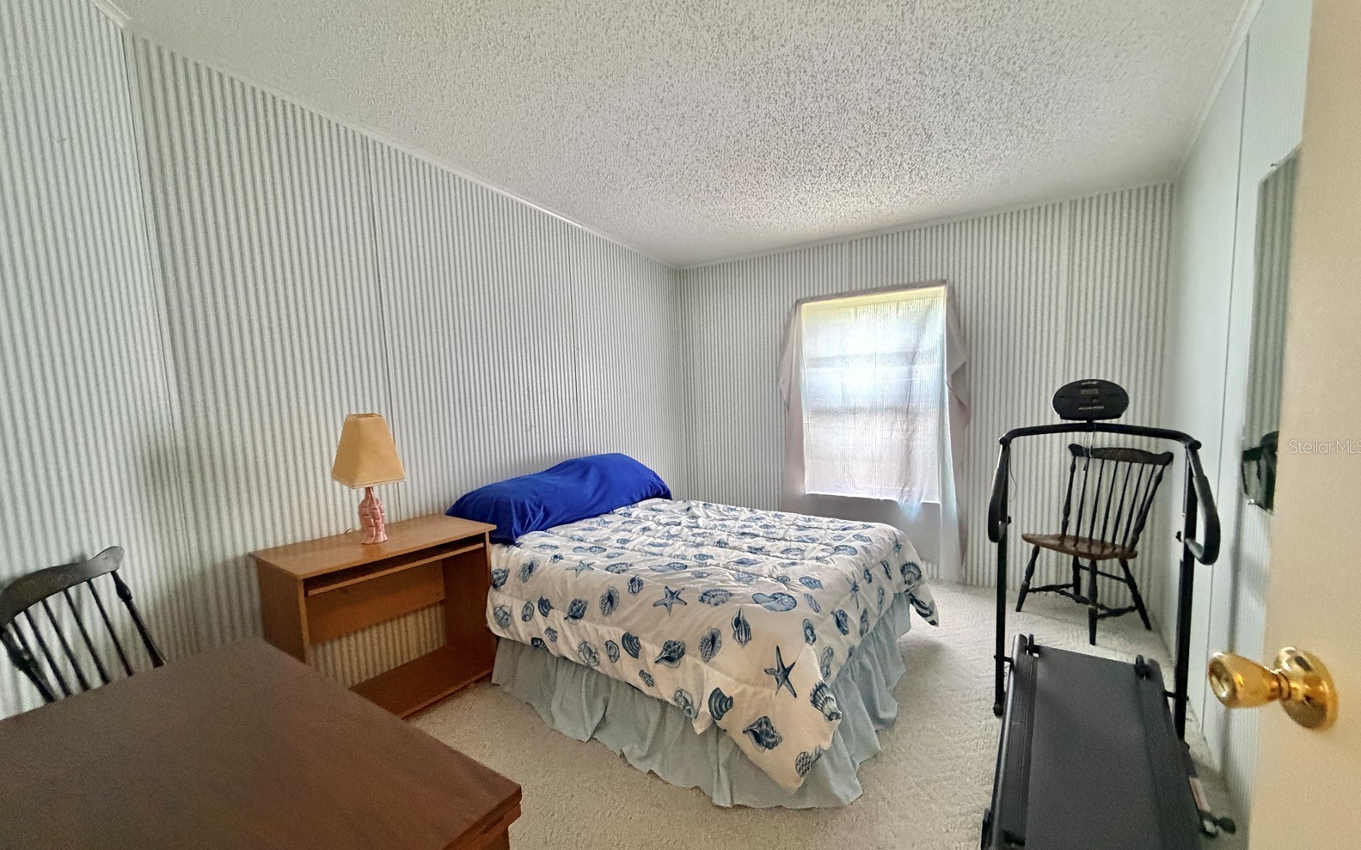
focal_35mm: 15
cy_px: 446
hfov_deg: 101.5
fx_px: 556
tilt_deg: -8.4
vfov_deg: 74.7
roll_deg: +2.7
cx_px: 682
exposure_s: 1/60
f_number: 2.2
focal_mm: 2.22
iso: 640
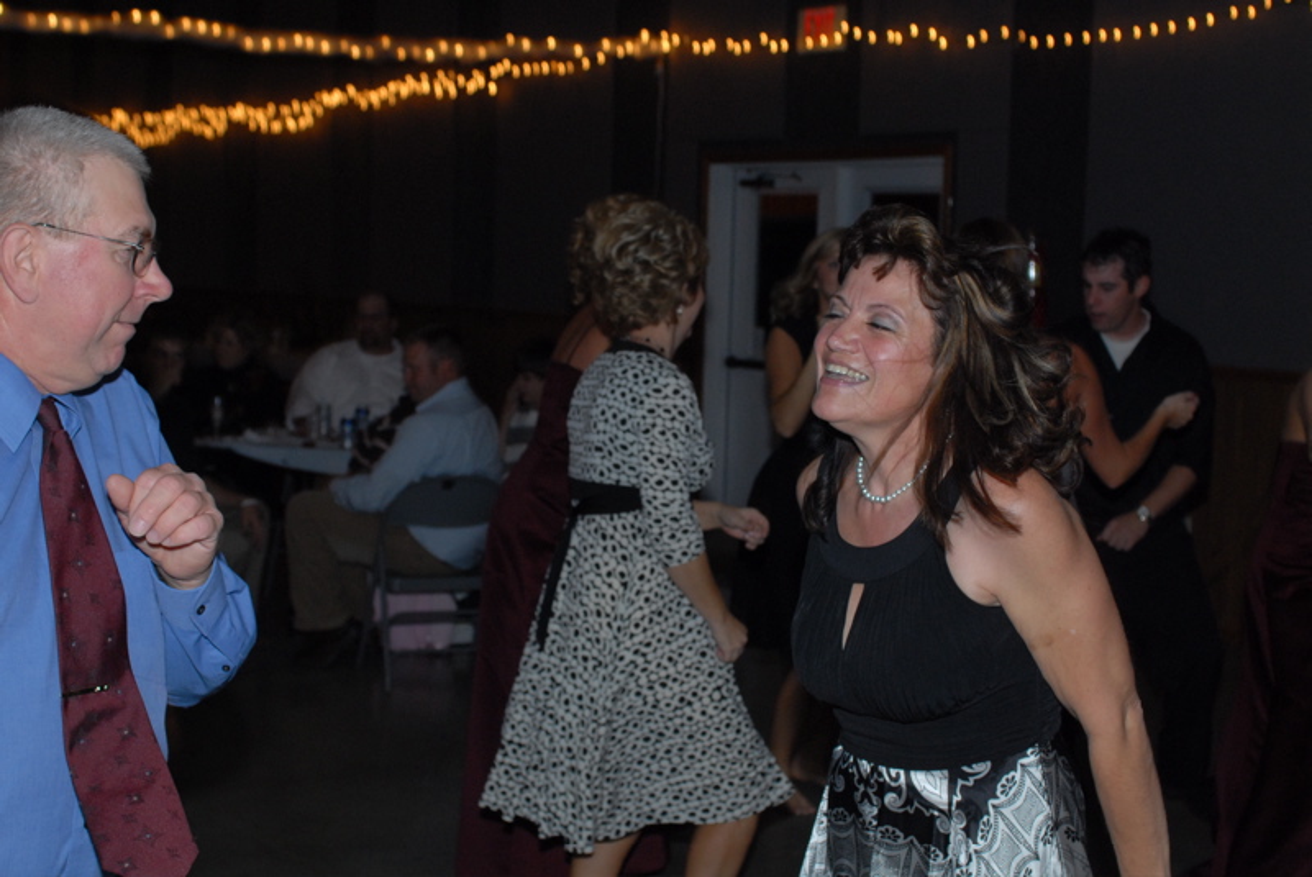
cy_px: 438
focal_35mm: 52
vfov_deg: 25.8
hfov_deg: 37.8
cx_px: 656
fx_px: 1915
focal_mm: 35
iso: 400
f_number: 4.5
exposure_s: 1/20
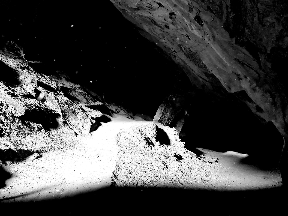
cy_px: 108
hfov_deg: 65.3
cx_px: 144
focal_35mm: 27
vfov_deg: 51.4
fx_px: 225
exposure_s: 1/50
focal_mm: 5.9
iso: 640
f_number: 2
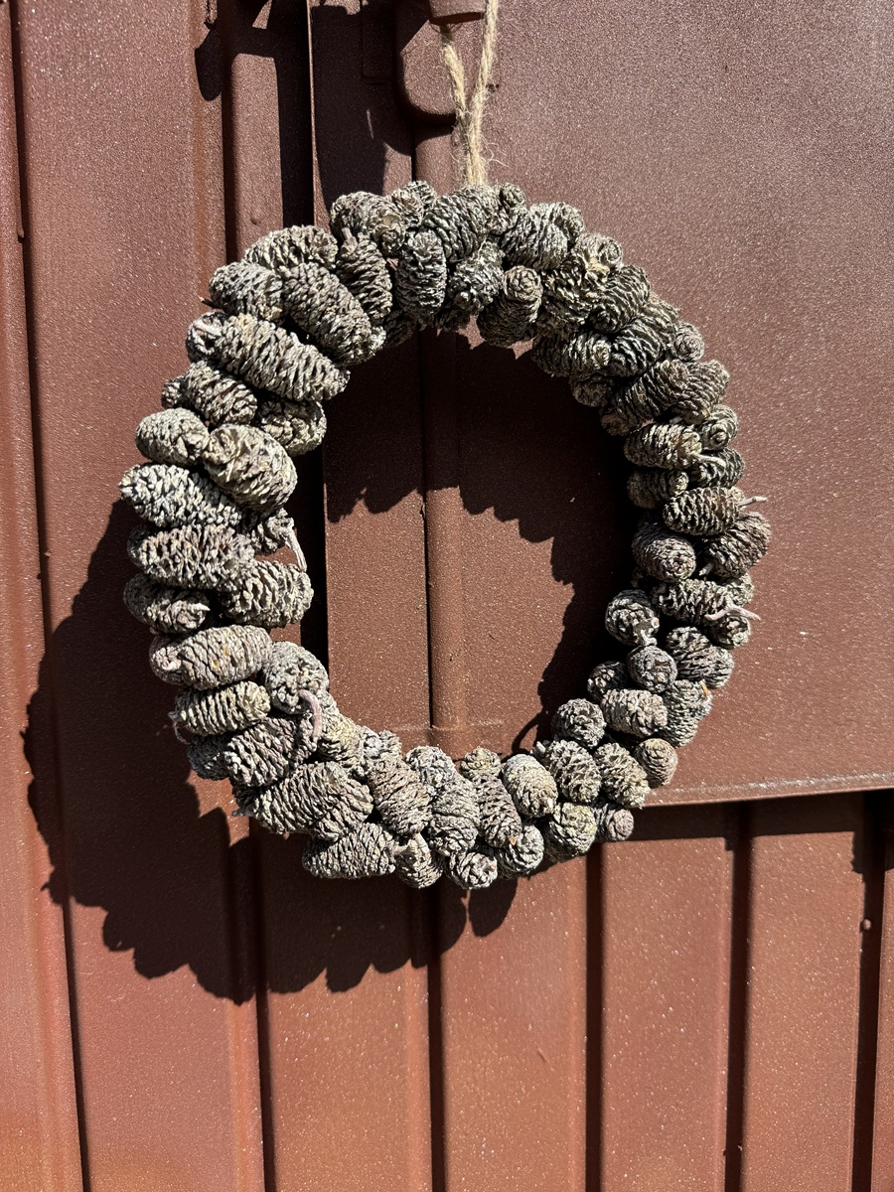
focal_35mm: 24
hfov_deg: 56.8
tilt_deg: -4.8
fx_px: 826
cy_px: 596
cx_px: 447
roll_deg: +0.8
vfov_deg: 71.6
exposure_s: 1/2331
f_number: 1.78
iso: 80
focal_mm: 6.76
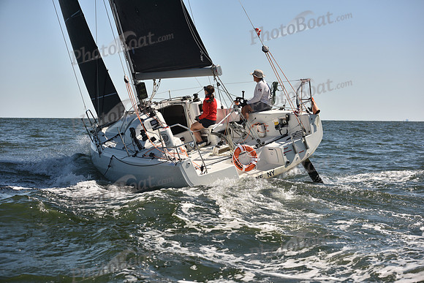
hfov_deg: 28.8
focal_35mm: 70
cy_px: 142
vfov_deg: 19.5
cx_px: 212
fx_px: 825
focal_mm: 70
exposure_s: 1/1250
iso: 250
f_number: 5
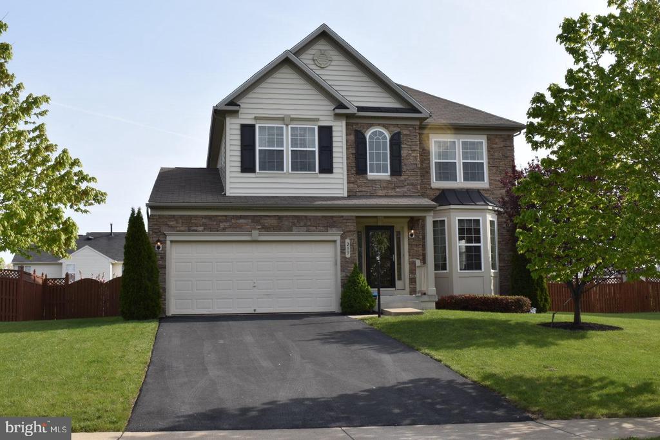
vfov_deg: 31.9
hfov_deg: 46.4
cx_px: 330
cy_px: 220
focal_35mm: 42
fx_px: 770
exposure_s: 1/25
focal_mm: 28
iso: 100
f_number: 25
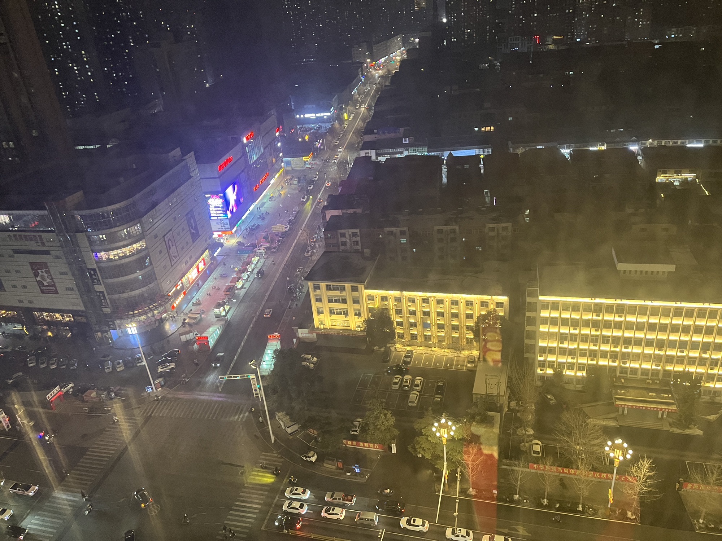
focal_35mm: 26
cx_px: 361
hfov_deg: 67.3
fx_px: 542
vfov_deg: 53.1
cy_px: 270
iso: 500
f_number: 1.6
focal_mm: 5.1
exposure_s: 1/33
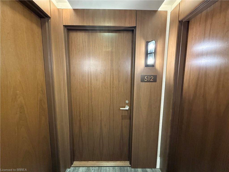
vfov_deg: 85.7
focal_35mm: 14
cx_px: 114
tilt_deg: -5.6
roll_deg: -0.9
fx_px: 93
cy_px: 86
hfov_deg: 102.1
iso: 800
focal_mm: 2.22
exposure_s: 1/60
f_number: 2.2
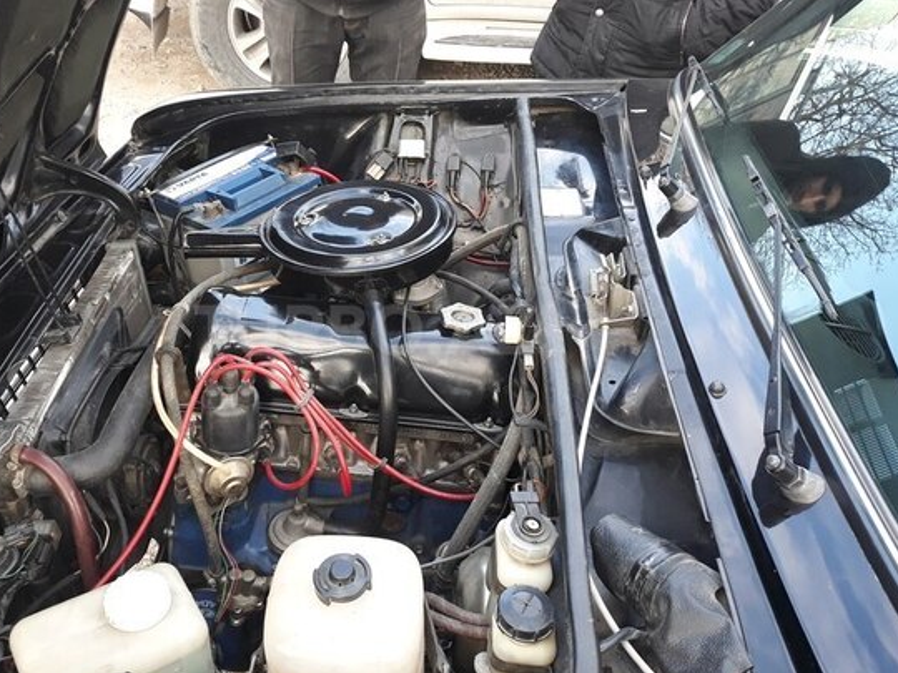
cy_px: 330
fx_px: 856
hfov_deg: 55.0
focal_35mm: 33
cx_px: 364
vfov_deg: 42.9
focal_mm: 3.71
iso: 64
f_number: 1.7
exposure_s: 1/50
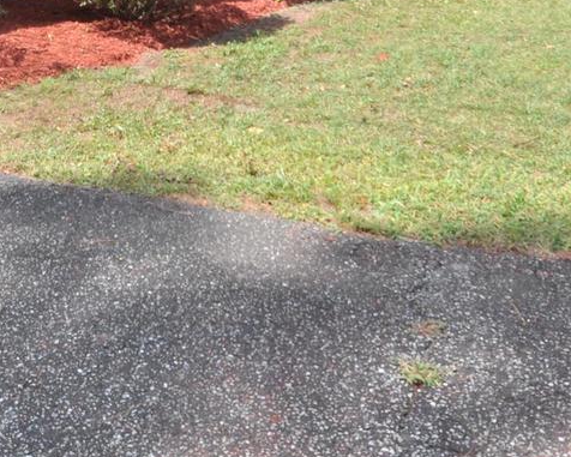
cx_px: 246
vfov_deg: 26.8
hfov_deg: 36.6
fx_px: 862
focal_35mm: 51
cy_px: -68
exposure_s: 1/250
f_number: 8
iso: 200
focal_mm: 12
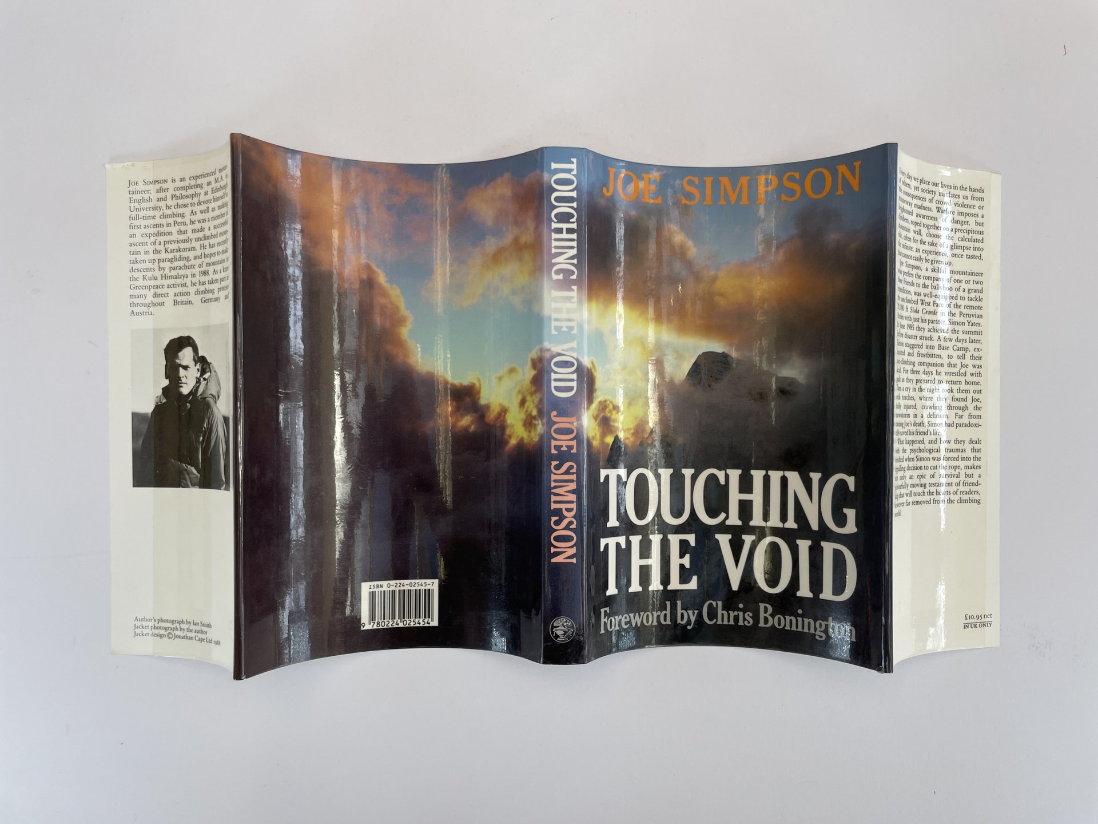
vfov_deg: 53.1
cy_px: 412
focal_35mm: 26
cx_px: 549
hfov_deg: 67.3
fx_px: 825
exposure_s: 1/313
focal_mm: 4.2
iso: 32
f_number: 1.6
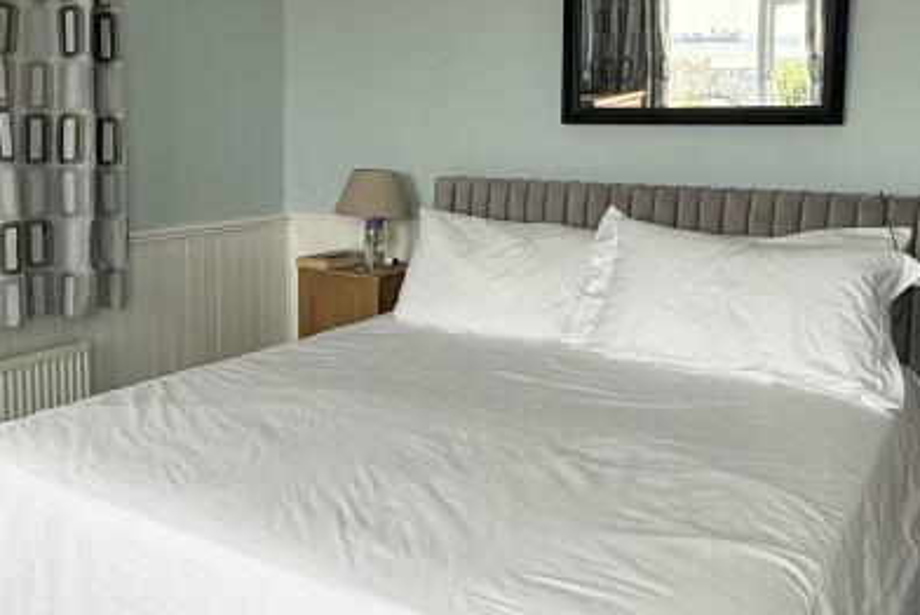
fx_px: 972
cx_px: 298
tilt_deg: -5.1
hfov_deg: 49.7
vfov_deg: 34.9
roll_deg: -0.2
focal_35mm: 38
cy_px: 221
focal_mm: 2.22
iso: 64
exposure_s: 1/121
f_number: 2.2
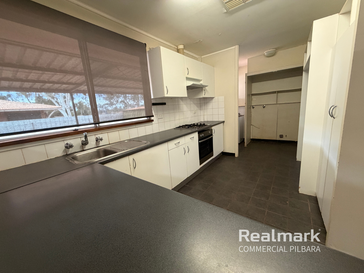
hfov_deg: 102.1
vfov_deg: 85.7
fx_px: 147
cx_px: 182
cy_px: 136
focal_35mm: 14
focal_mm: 2.22
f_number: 2.2
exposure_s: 1/50
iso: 400
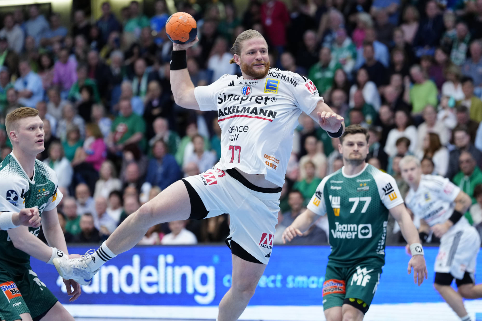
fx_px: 2008
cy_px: 160
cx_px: 241
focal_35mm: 150
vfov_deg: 9.1
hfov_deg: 13.7
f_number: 2.8
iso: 2000
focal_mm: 150
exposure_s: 1/1000
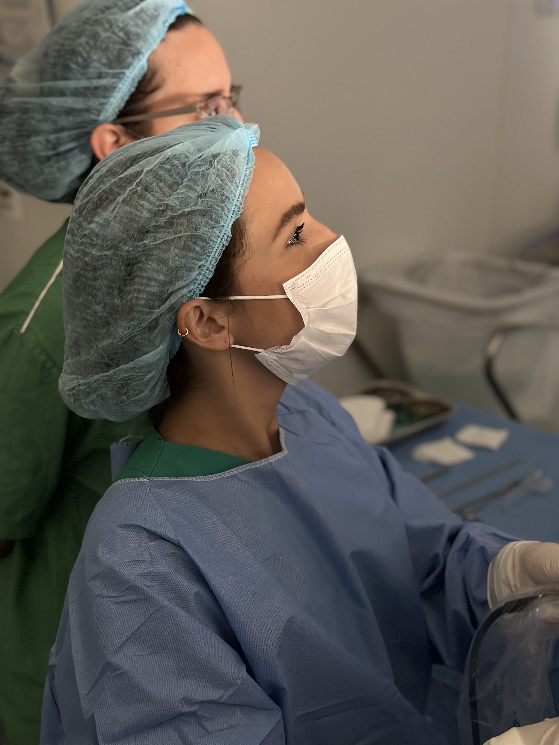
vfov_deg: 39.7
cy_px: 372
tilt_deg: -19.7
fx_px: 1034
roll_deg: -1.7
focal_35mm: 48
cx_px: 280
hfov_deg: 30.3
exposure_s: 1/31
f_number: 1.78
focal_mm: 6.86
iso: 800
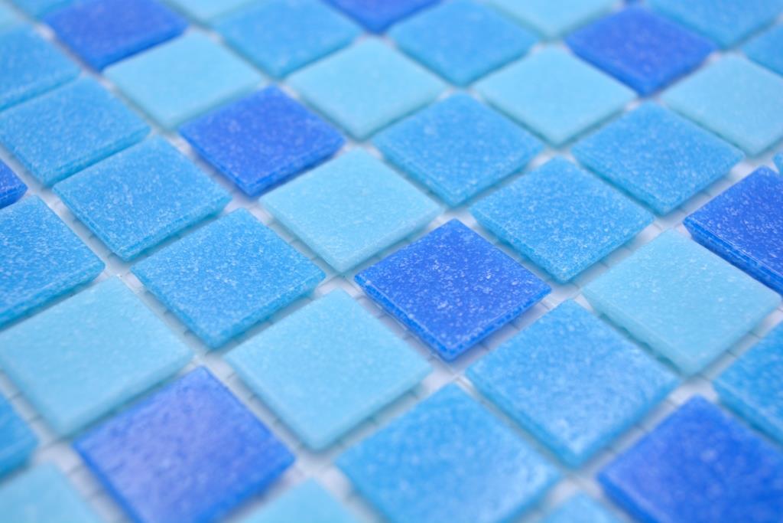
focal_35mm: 57
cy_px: 262
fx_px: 1240
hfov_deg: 35.0
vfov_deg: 23.8
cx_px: 392
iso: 160
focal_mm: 38
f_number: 5.6
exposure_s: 1/125
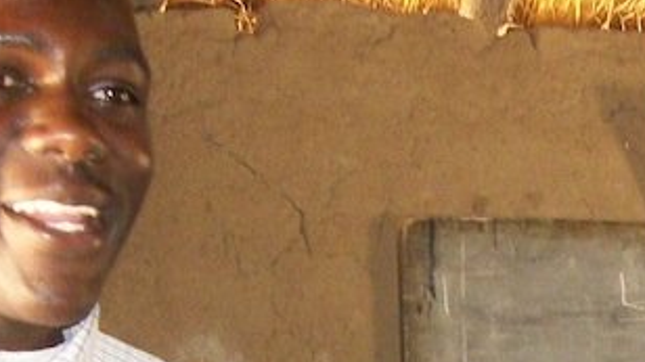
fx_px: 1983
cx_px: 704
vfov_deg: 9.7
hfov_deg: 17.8
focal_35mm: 116
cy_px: 720
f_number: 2.9
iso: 250
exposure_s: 1/30
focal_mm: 5.7
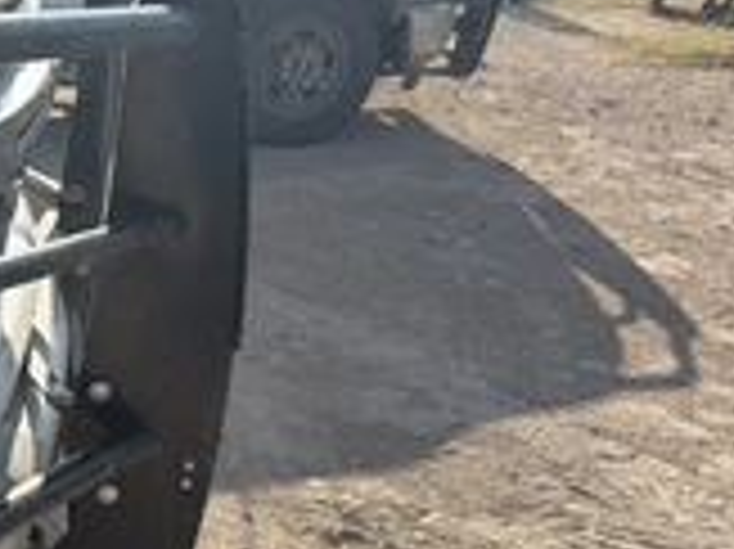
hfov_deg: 28.8
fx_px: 1250
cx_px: -126
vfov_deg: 24.6
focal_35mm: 59
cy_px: 382
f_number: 1.78
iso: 80
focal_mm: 6.76
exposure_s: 1/2801
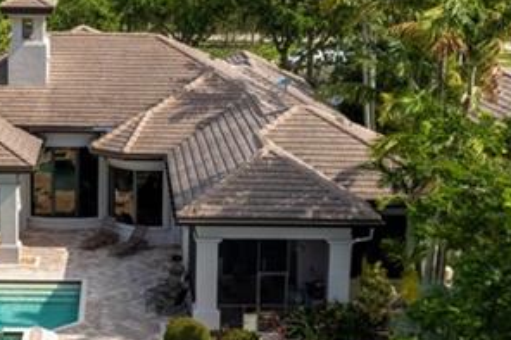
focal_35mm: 76
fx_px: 1078
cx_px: 85
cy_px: 113
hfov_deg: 26.1
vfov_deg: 17.9
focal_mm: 8.38
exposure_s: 1/40
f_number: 2.8
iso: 100
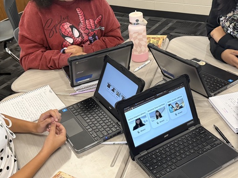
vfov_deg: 30.9
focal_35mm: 47
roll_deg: +7.0
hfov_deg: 40.4
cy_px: 94
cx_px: 135
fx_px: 323
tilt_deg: -32.0
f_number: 1.78
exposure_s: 1/60
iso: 640
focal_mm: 6.76
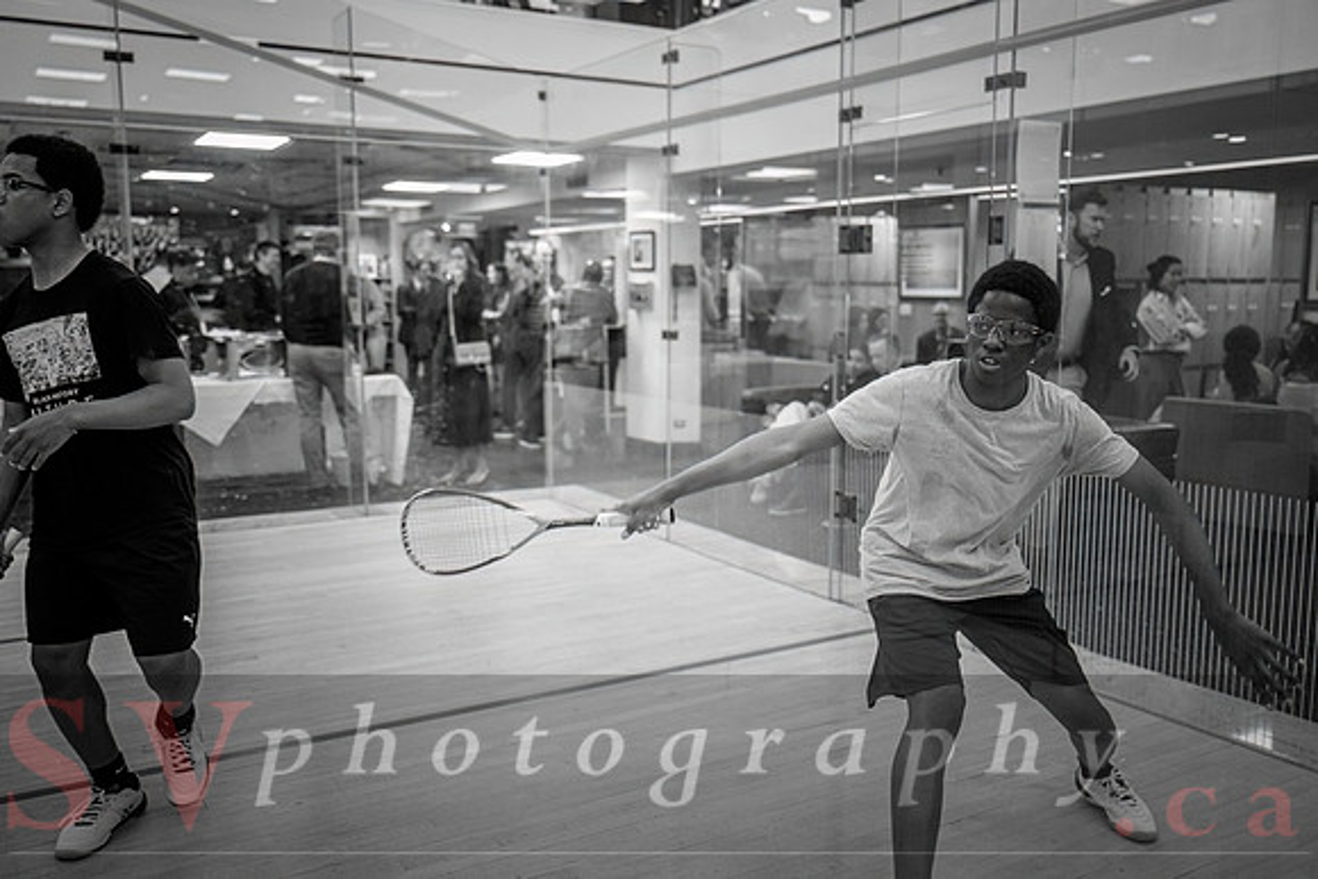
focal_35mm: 31
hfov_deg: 59.5
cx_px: 659
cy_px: 440
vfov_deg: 41.7
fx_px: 1153
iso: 1600
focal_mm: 30
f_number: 2.8
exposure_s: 1/320
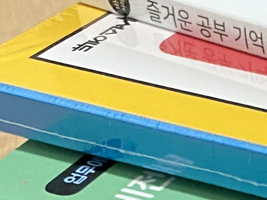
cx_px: 553
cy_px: 565
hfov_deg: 10.8
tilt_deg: -45.6
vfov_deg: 7.9
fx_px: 1280
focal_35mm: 166
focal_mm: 4.25
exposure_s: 1/60
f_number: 1.8
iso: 320
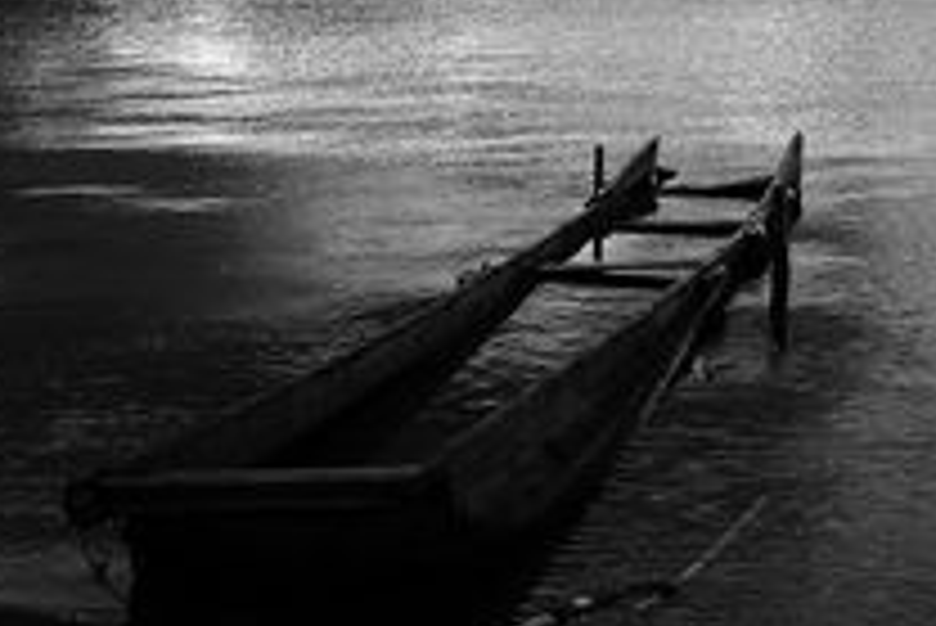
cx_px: 1390
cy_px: -137
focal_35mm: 123
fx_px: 3191
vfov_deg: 11.0
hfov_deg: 15.4
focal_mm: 25
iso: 160
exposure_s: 1/60
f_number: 8
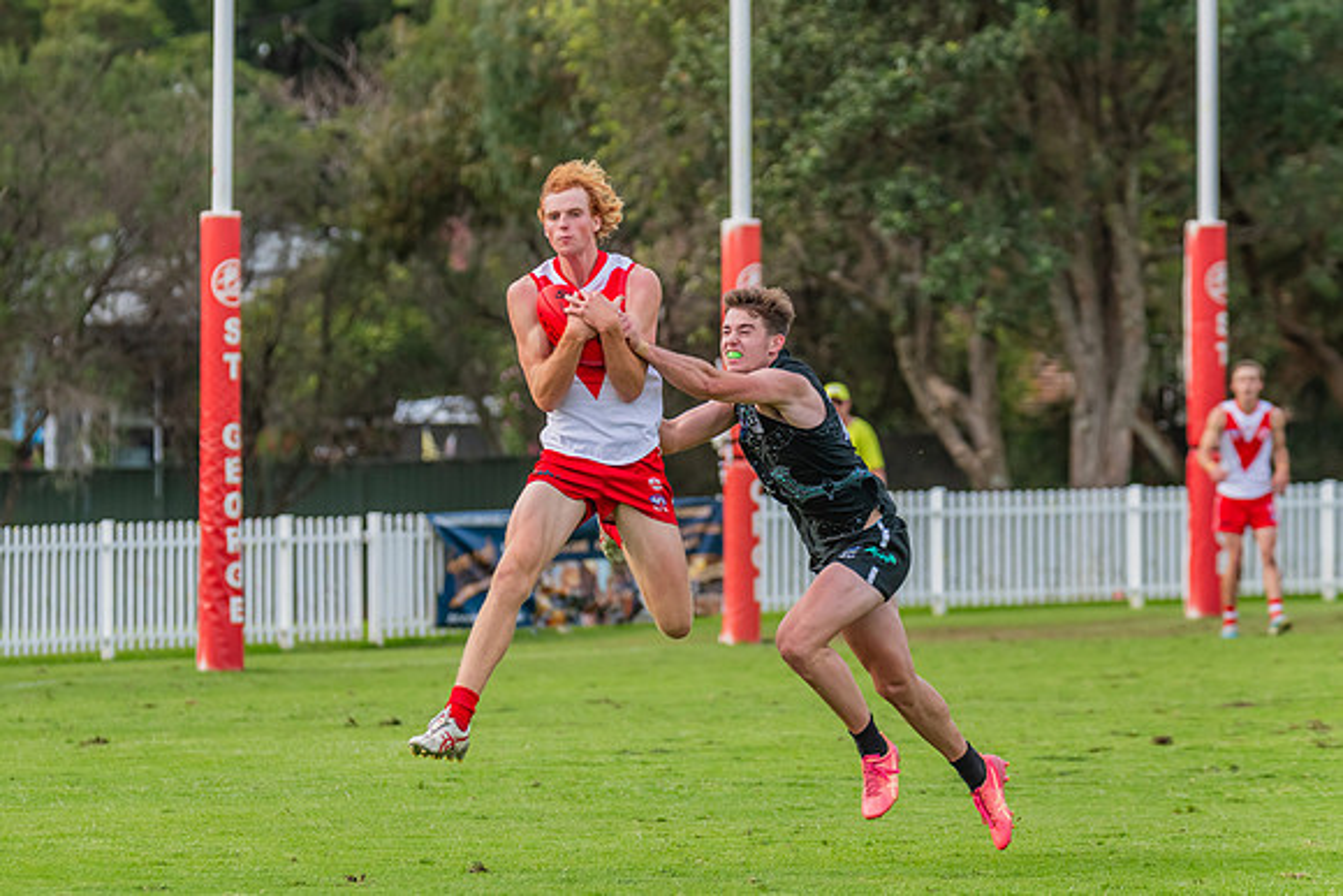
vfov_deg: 4.9
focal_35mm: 283
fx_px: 10547
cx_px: 562
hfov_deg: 7.3
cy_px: 463
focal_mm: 240
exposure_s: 1/1600
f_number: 5.6
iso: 800
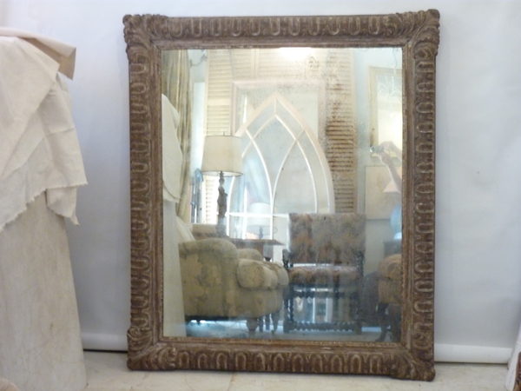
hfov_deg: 30.7
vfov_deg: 23.3
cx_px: 260
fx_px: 948
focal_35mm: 63
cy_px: 196
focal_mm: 10.3
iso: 400
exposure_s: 1/13
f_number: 4
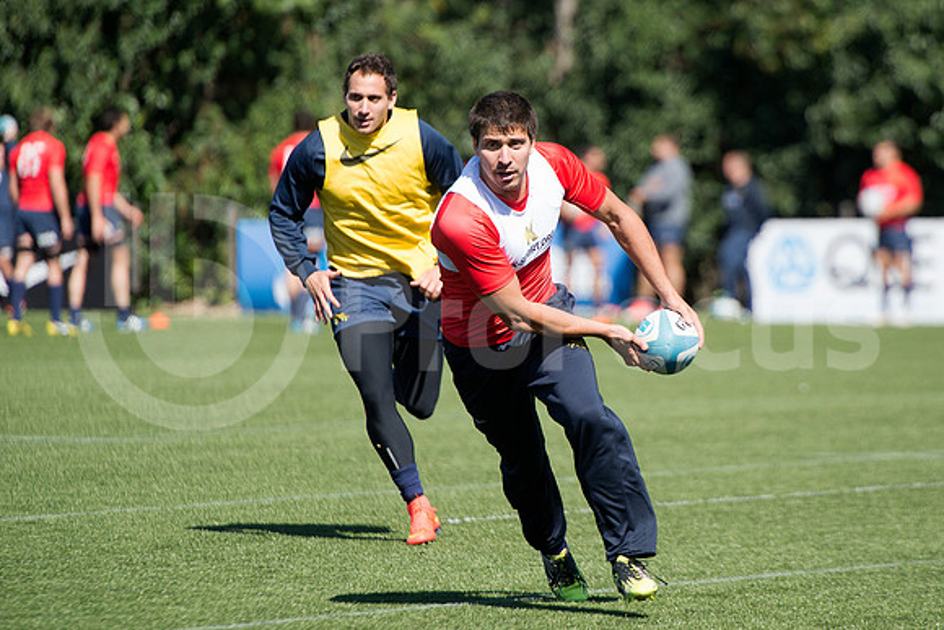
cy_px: 315
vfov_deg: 5.1
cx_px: 472
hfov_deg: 7.6
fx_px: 7081
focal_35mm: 270
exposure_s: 1/800
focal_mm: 270
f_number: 4
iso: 250
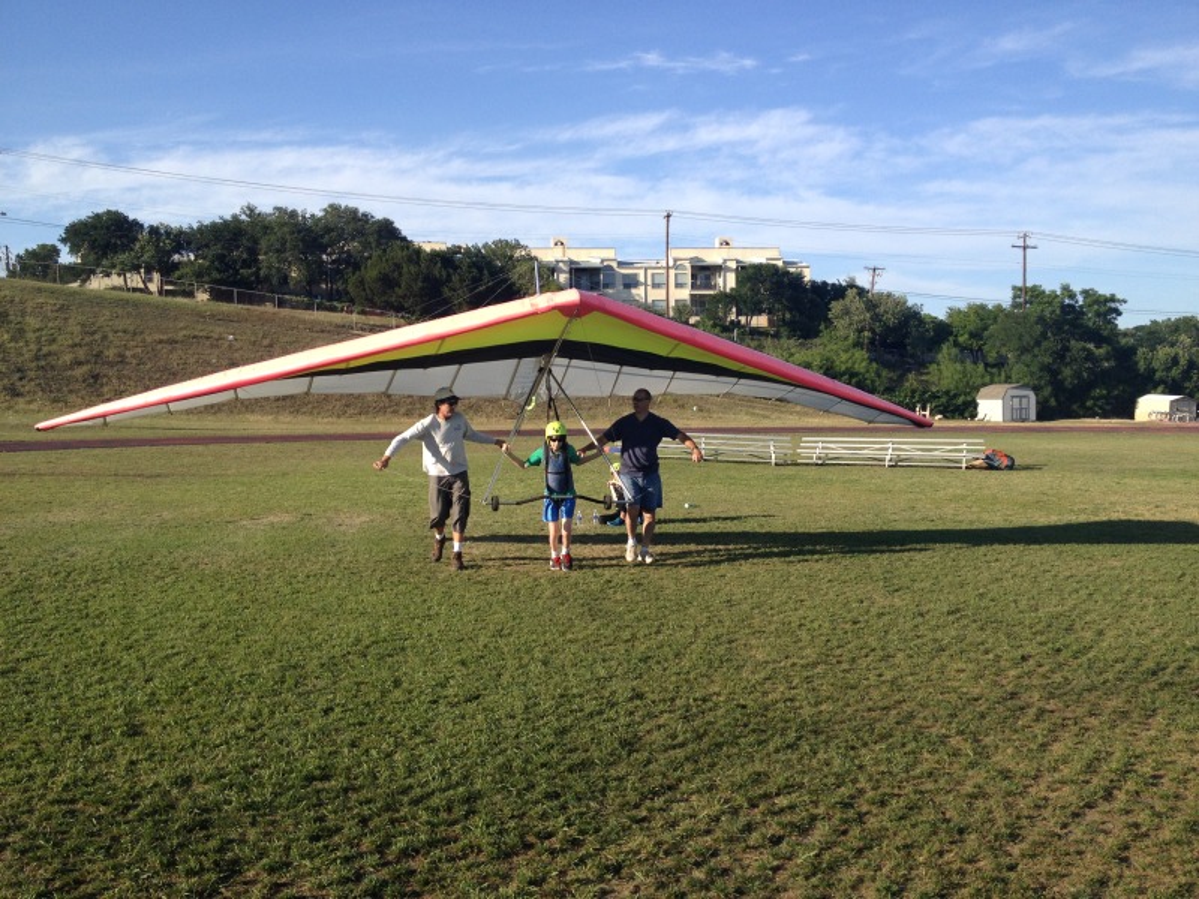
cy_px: 450
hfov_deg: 52.6
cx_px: 600
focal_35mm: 35
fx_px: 1212
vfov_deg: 40.7
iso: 50
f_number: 2.4
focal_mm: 4.28
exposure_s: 1/1200
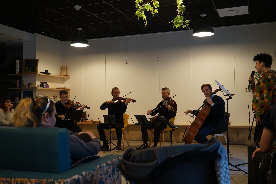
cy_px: 92
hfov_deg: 50.7
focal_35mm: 38
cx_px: 138
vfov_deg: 35.1
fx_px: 291
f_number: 4
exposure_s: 1/160
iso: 2000
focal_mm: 38
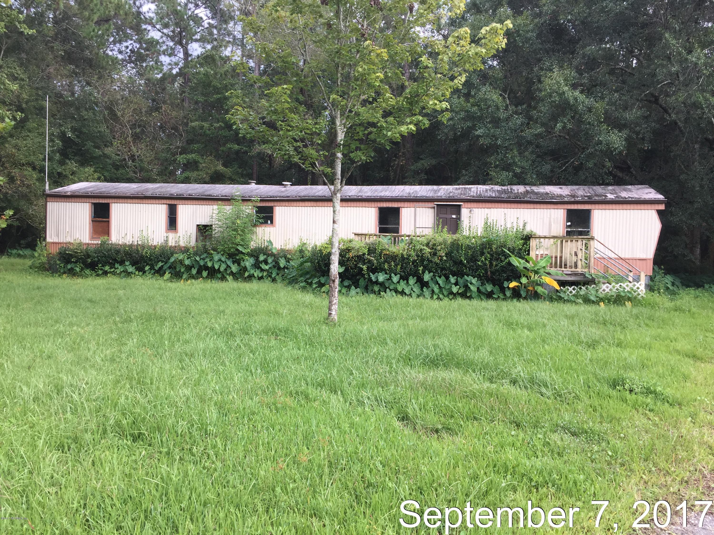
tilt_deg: +0.7
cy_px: 268
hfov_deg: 61.7
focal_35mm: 29
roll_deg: -3.8
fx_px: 598
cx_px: 357
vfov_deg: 48.2
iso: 32
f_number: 2.2
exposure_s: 1/557
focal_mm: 4.15
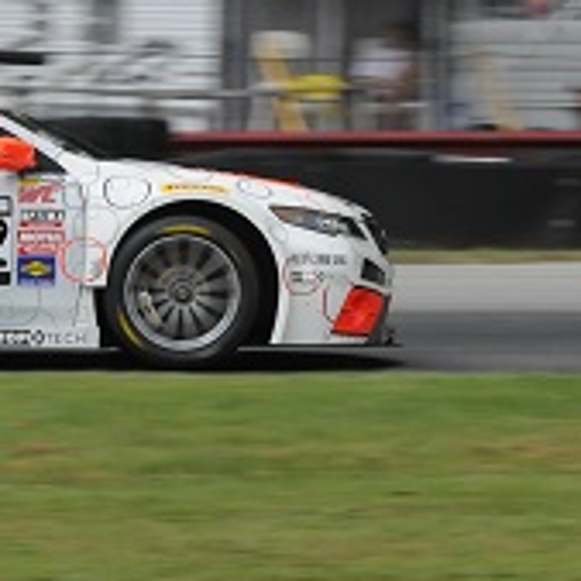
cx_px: -58
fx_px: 8944
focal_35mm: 471
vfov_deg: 3.7
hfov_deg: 3.7
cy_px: 58
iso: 1250
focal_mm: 130
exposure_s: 1/250
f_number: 6.3
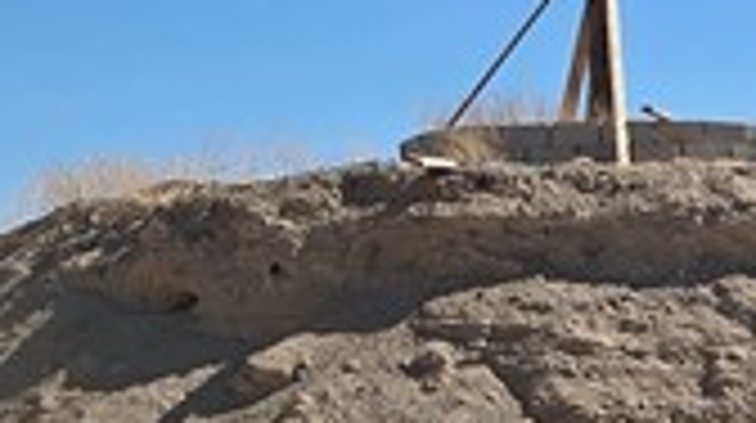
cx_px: 742
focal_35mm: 153
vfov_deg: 7.8
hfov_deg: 13.9
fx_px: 3063
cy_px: -171
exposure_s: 1/7891
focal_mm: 5.4
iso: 64
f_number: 1.8
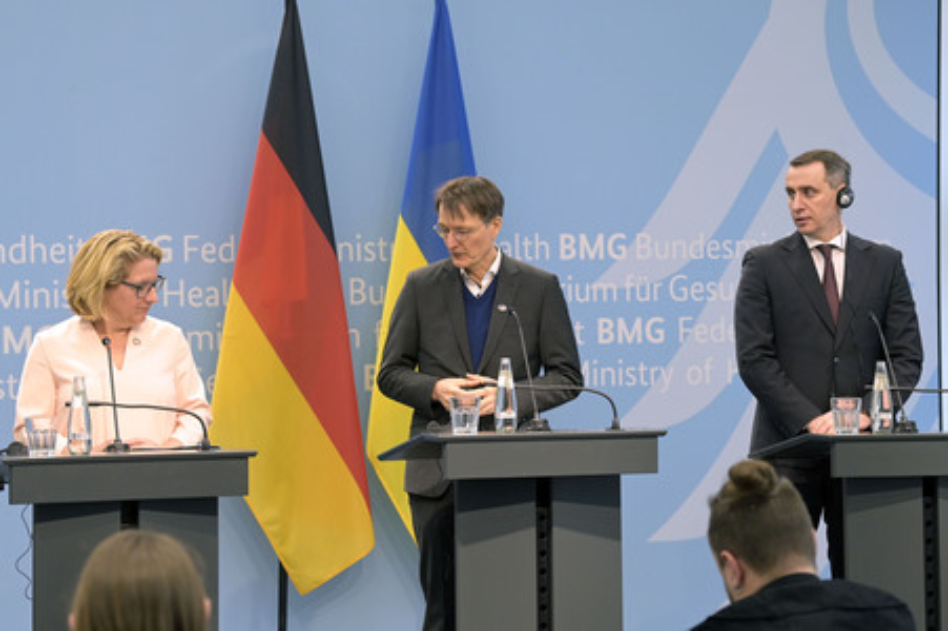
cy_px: 316
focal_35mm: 110
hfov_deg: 18.6
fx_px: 2894
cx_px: 474
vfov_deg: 12.4
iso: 2500
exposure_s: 1/200
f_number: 6.3
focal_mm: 110
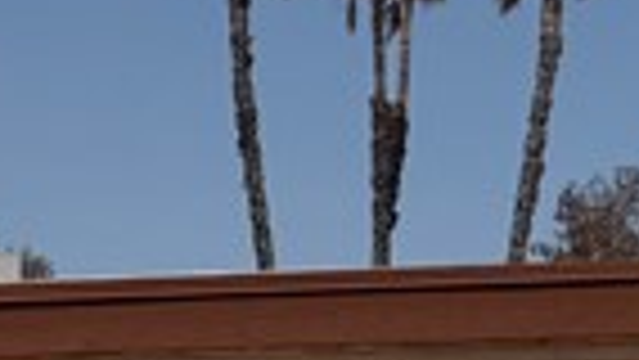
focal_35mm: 189
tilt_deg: +0.0
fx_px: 3204
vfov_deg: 6.3
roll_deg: +0.9
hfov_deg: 9.2
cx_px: -1246
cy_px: 684
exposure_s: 1/10309
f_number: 1.78
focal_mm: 6.76
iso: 100
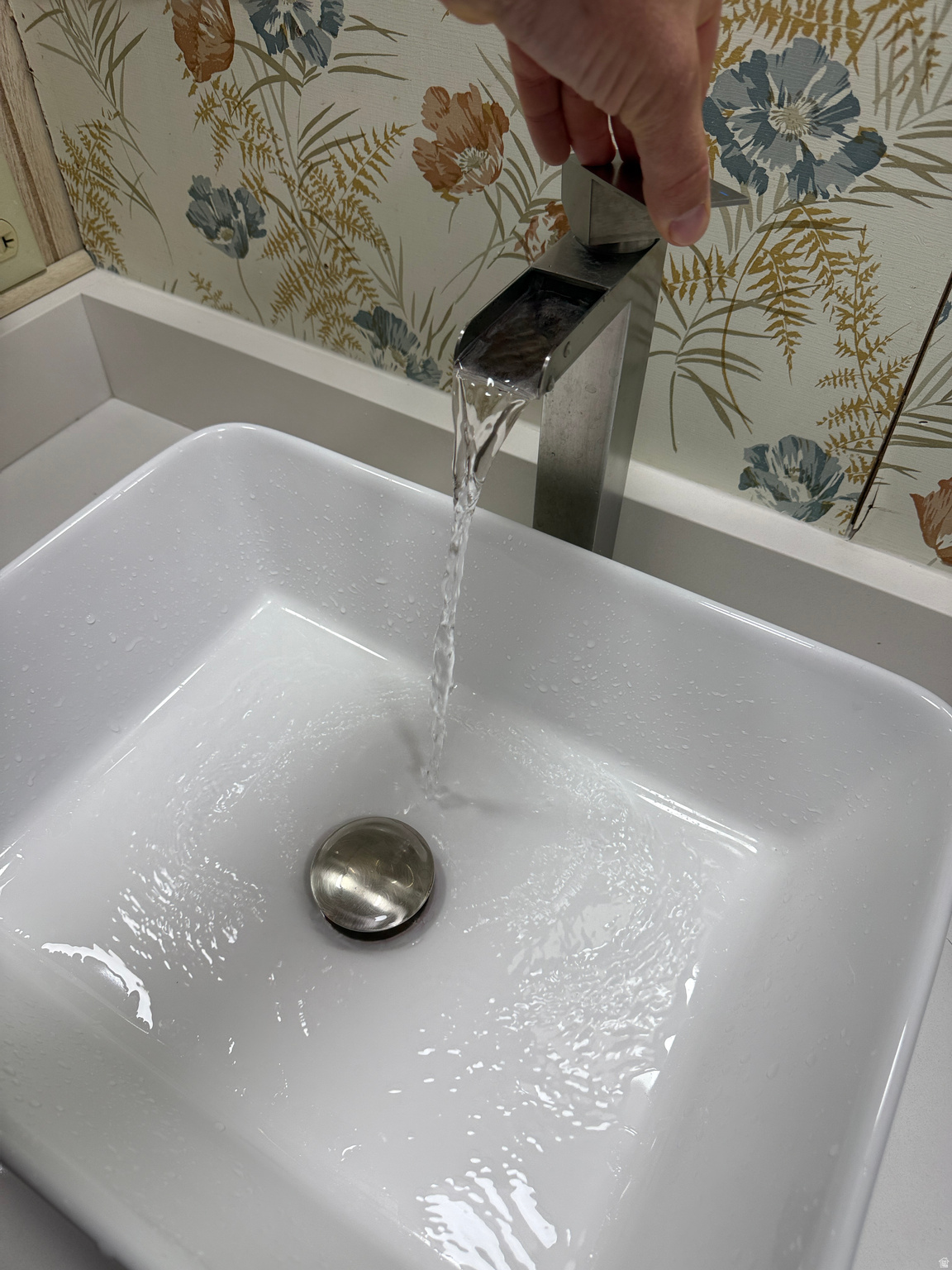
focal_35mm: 24
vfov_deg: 71.6
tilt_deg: -47.4
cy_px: 635
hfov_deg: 56.8
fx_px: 880
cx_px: 476
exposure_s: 1/121
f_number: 1.78
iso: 64
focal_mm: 6.76
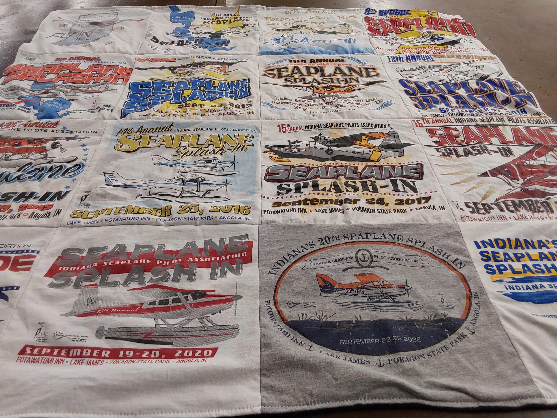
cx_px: 278
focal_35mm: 28
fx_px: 451
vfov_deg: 49.7
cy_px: 209
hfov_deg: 63.4
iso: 64
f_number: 1.9
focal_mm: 2.91
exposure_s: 1/60
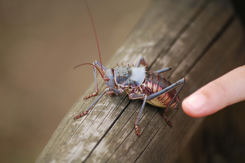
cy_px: 82
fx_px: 2448
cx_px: 122
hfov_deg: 5.7
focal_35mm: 360
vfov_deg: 3.8
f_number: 5.6
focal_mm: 240
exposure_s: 1/180
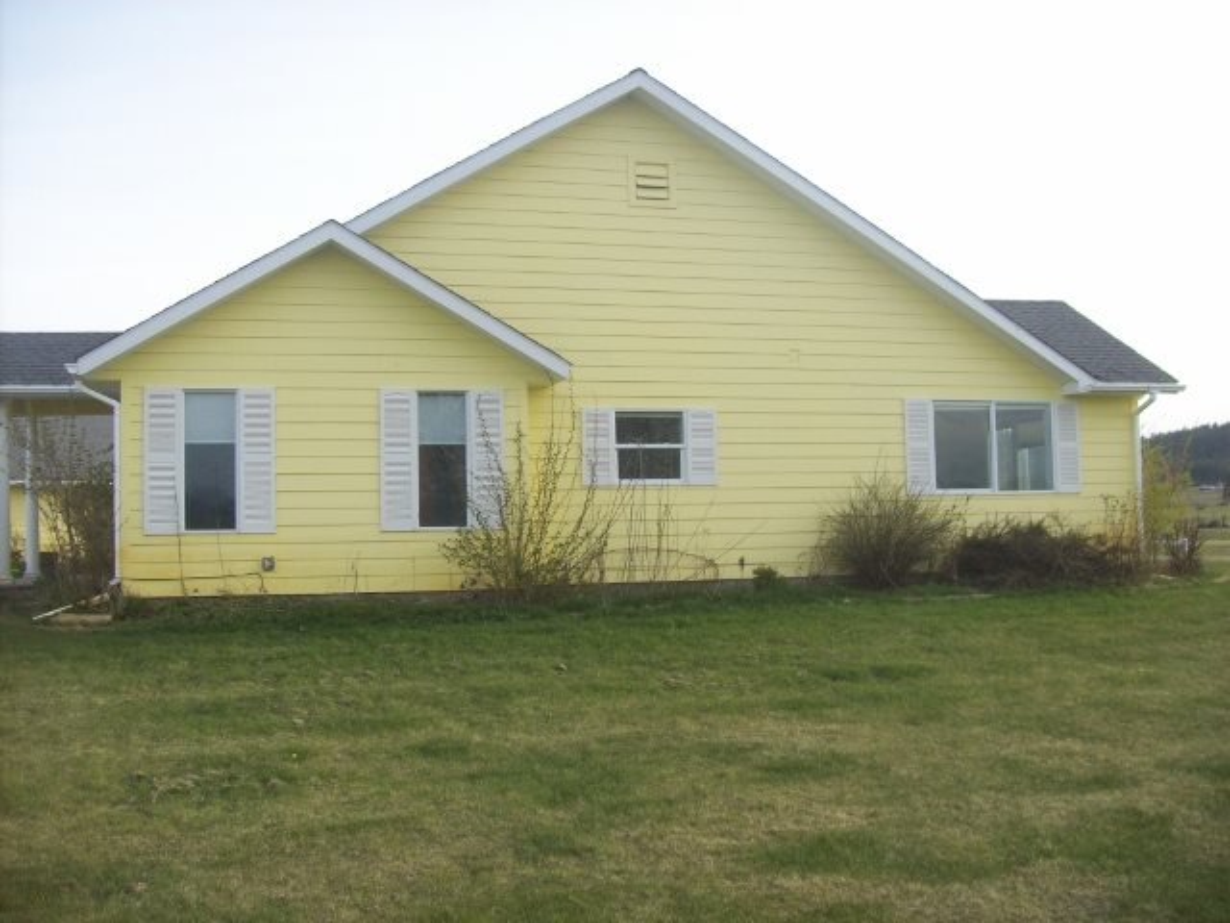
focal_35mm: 36
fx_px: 1279
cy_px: 462
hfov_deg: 51.4
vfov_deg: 39.7
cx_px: 615
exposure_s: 1/397
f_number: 2.7
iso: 80
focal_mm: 6
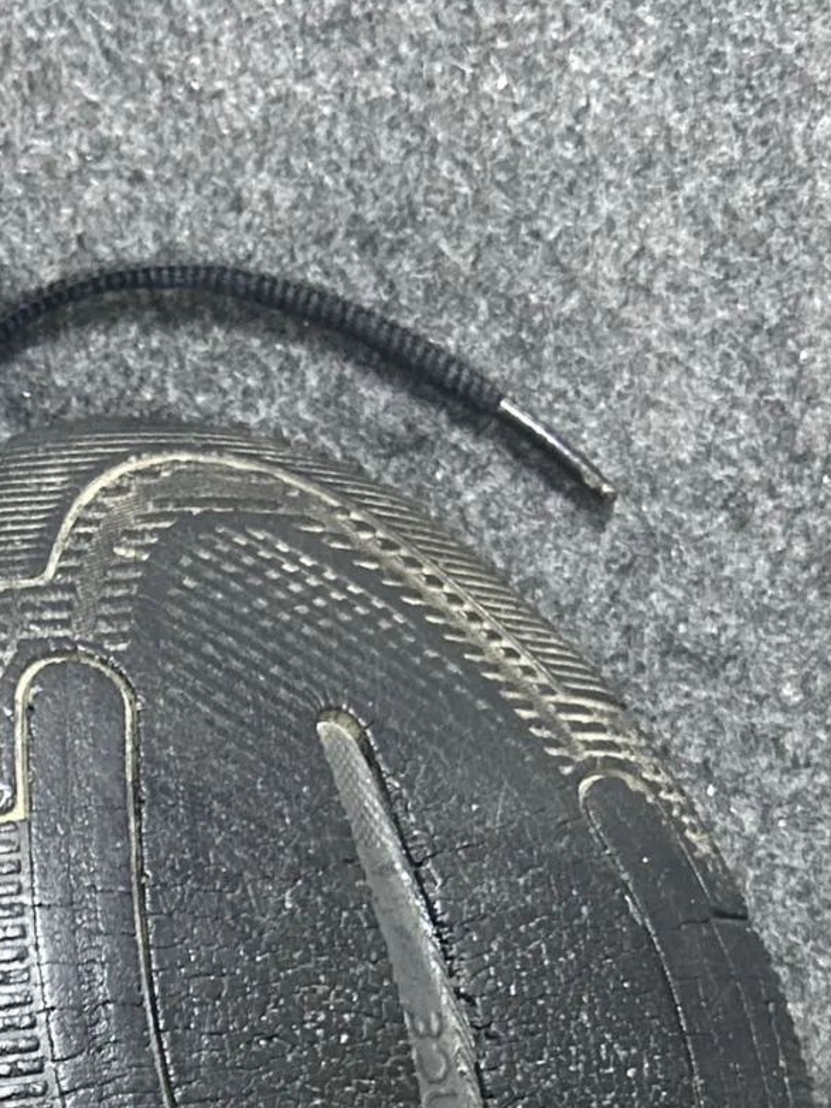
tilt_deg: -63.0
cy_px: 1323
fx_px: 2721
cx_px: -71
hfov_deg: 16.8
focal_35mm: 85
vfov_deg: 21.4
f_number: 1.5
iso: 500
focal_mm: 5.7
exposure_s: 1/33
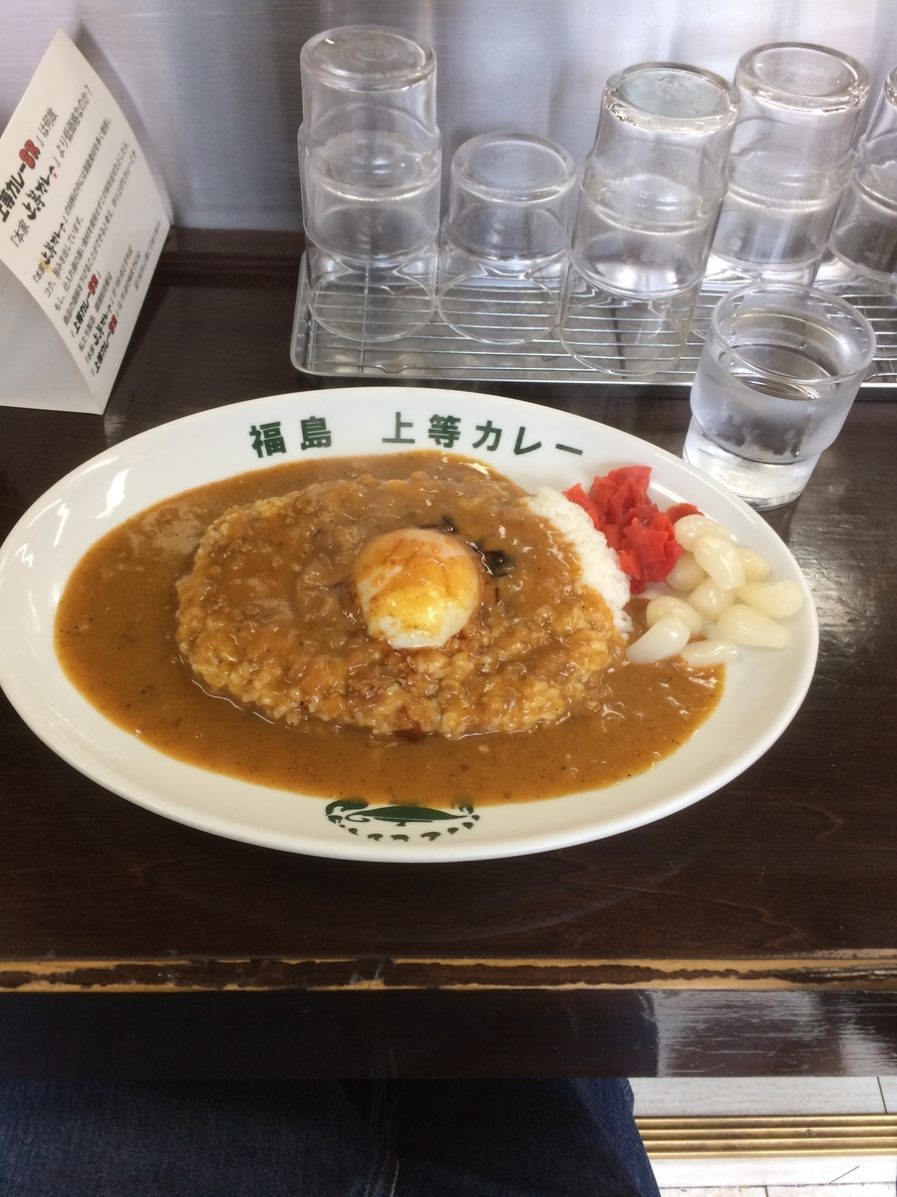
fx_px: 1002
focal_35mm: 29
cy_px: 598
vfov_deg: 61.7
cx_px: 448
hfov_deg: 48.2
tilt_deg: -53.3
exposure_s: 1/40
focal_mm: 4.15
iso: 40
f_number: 2.2
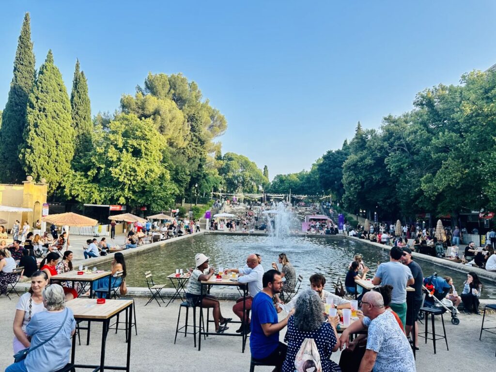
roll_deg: -1.6
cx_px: 248
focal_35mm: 24
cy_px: 186
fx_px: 344
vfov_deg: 56.8
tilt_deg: +4.6
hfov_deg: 71.6
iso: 80
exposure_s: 1/1183
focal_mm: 6.86
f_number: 1.78
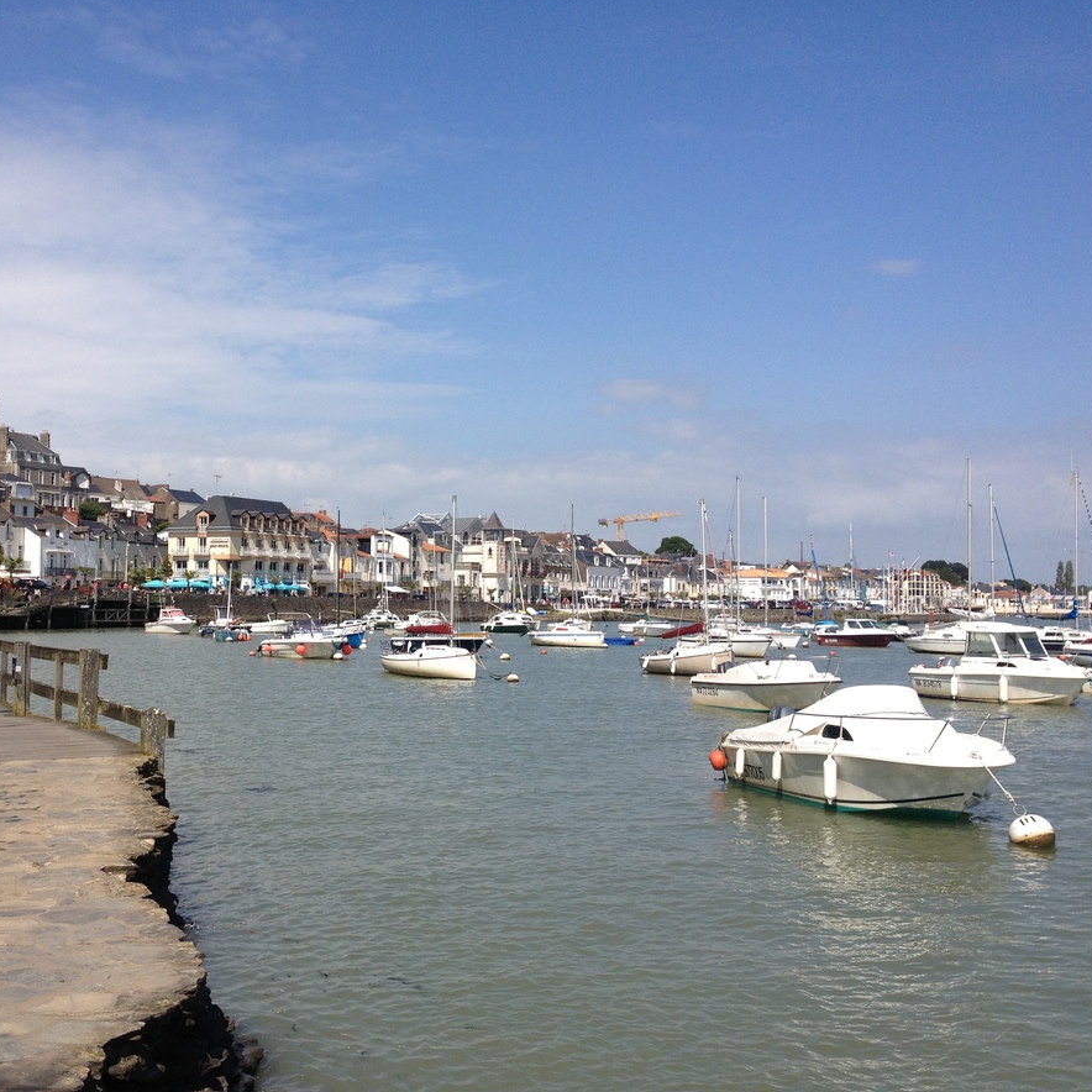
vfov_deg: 40.0
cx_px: 399
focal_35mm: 42
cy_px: 551
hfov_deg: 39.7
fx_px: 1499
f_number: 2.4
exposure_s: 1/2304
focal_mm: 4.28
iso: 50
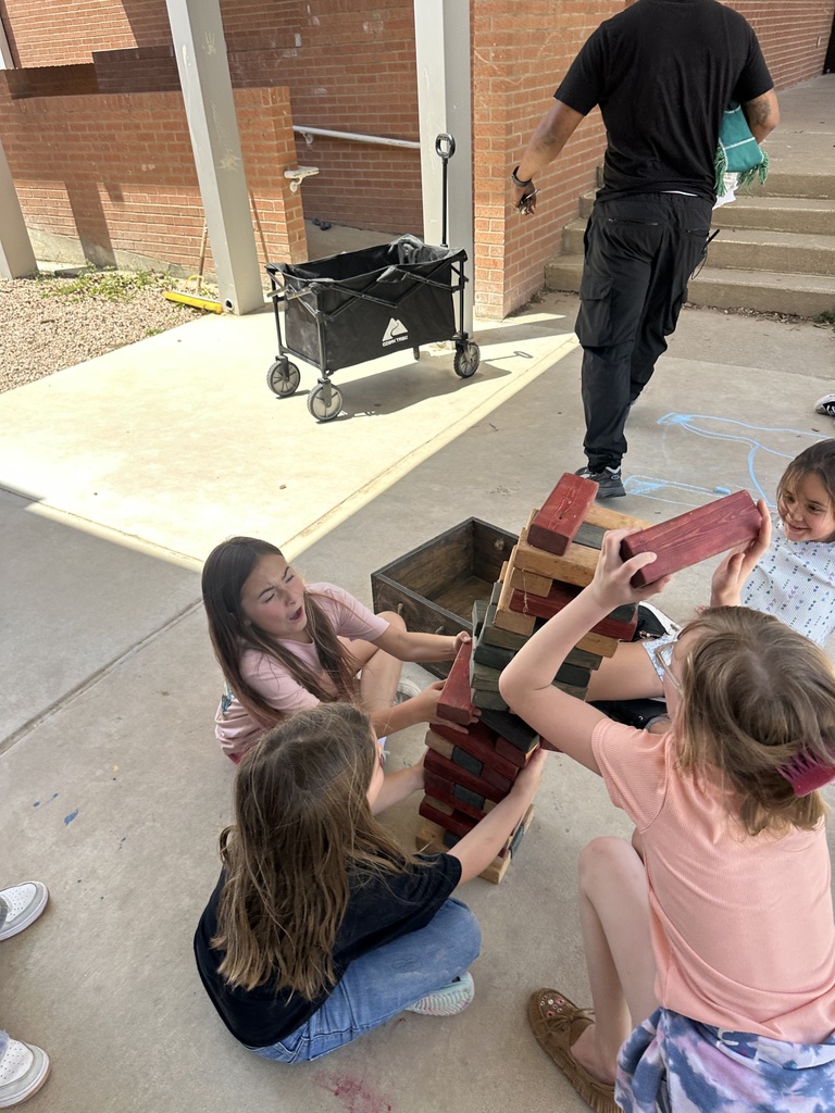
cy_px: 556
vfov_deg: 71.6
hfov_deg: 56.8
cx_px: 418
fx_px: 772
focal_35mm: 24
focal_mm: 6.86
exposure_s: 1/785
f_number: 1.78
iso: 80
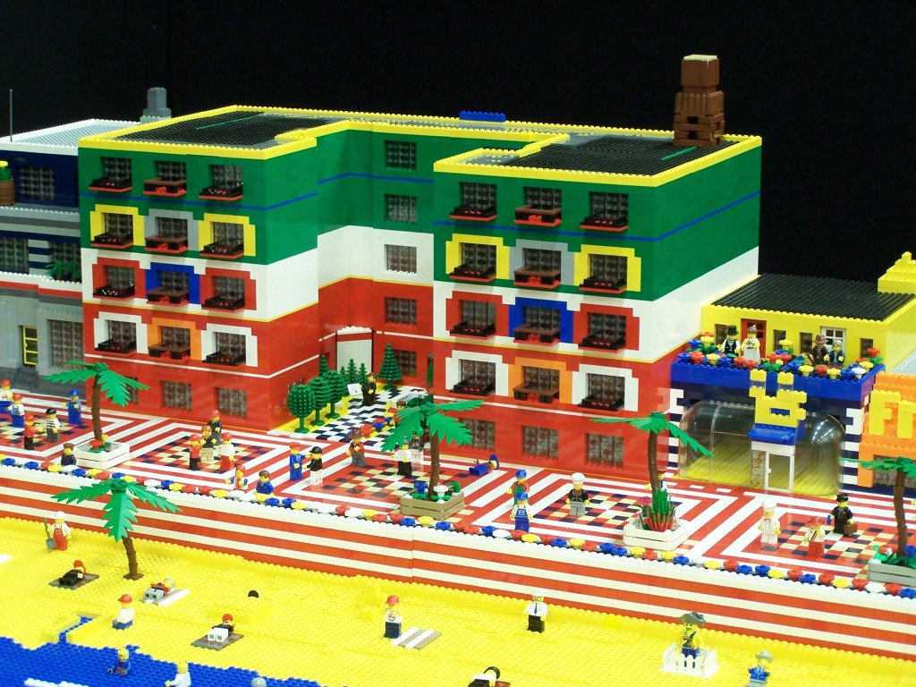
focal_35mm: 82
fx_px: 2170
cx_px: 458
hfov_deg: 23.8
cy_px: 344
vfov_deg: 18.0
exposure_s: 1/2
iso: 80
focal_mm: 13.7
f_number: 3.2
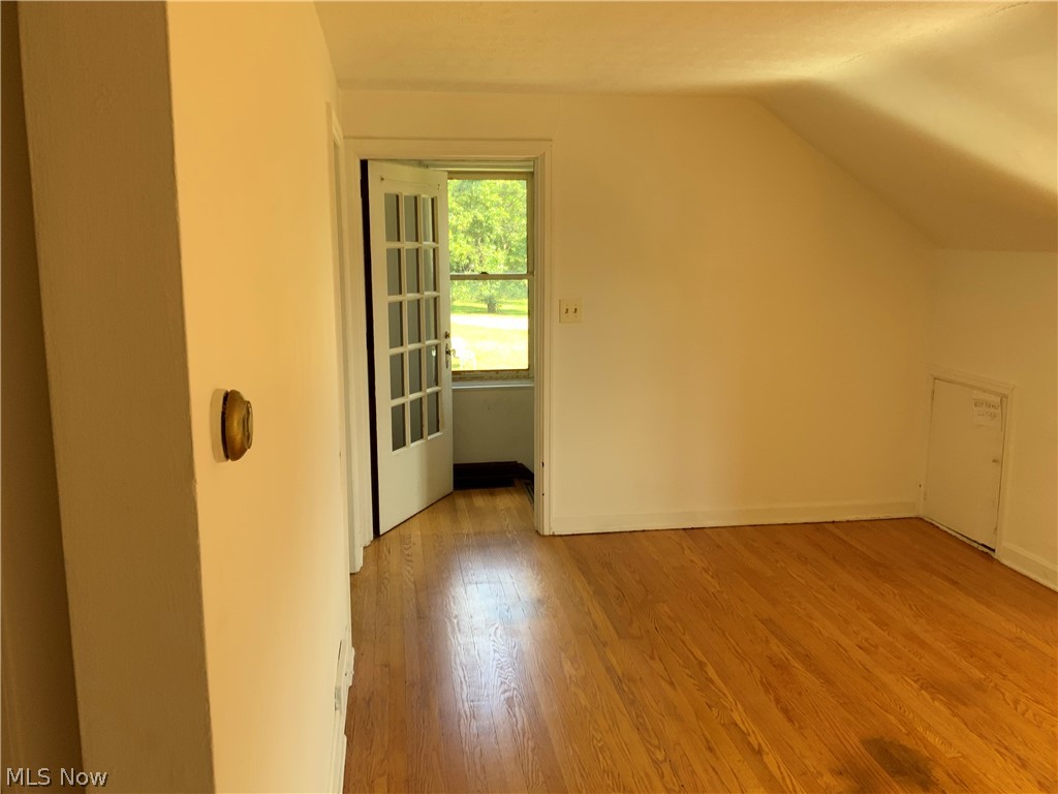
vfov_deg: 48.2
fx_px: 886
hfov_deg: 61.7
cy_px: 397
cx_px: 529
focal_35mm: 29
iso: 50
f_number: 1.8
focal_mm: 3
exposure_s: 1/122
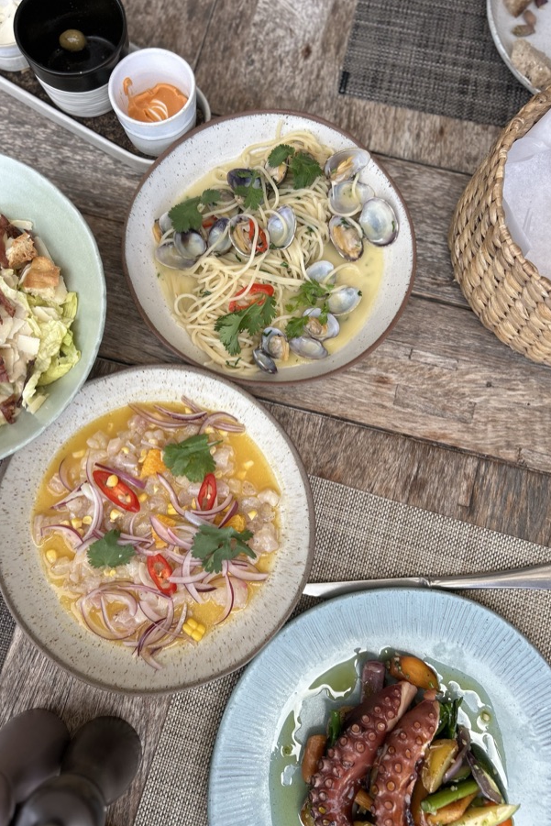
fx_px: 643
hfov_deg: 46.3
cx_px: 244
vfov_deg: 65.5
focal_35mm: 28
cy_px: 426
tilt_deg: -78.4
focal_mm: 5.7
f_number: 1.5
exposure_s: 1/887
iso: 50
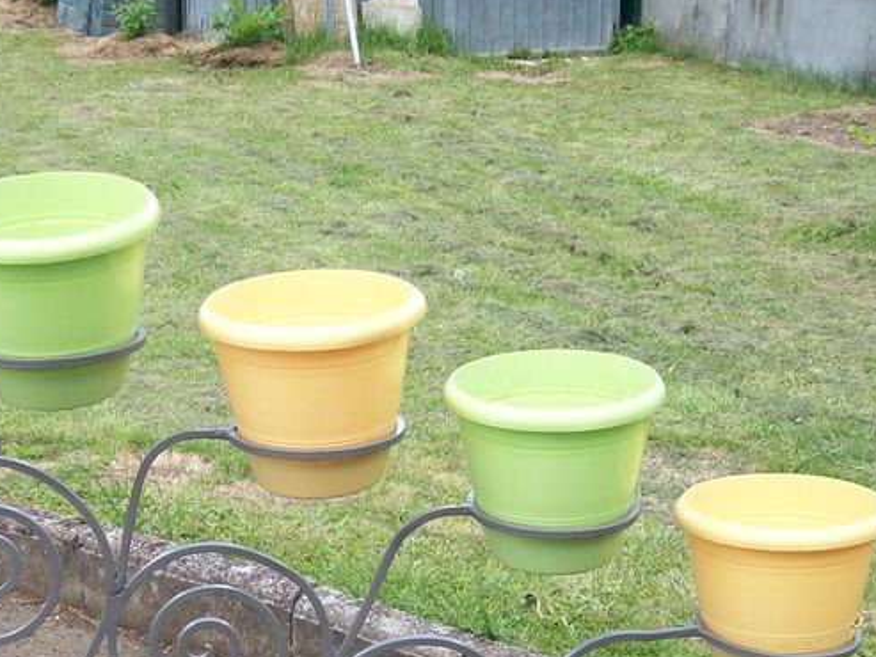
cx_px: 236
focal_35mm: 71
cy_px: 538
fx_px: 1797
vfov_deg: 20.5
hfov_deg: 27.1
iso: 80
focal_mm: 5.8
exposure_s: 1/305
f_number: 2.8
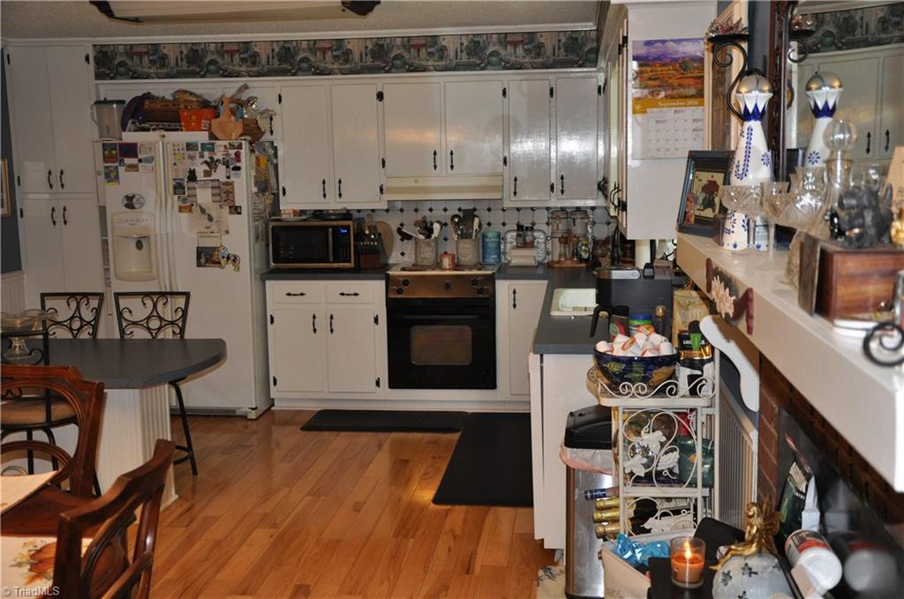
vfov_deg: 34.1
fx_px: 978
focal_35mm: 39
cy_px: 300
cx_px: 452
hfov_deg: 49.6
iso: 800
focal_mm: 26
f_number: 4
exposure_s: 1/60
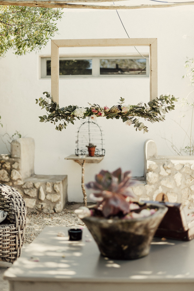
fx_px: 405
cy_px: 146
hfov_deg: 27.0
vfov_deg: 39.6
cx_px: 97
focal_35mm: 50
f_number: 2
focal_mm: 50
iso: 200
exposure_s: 1/1600
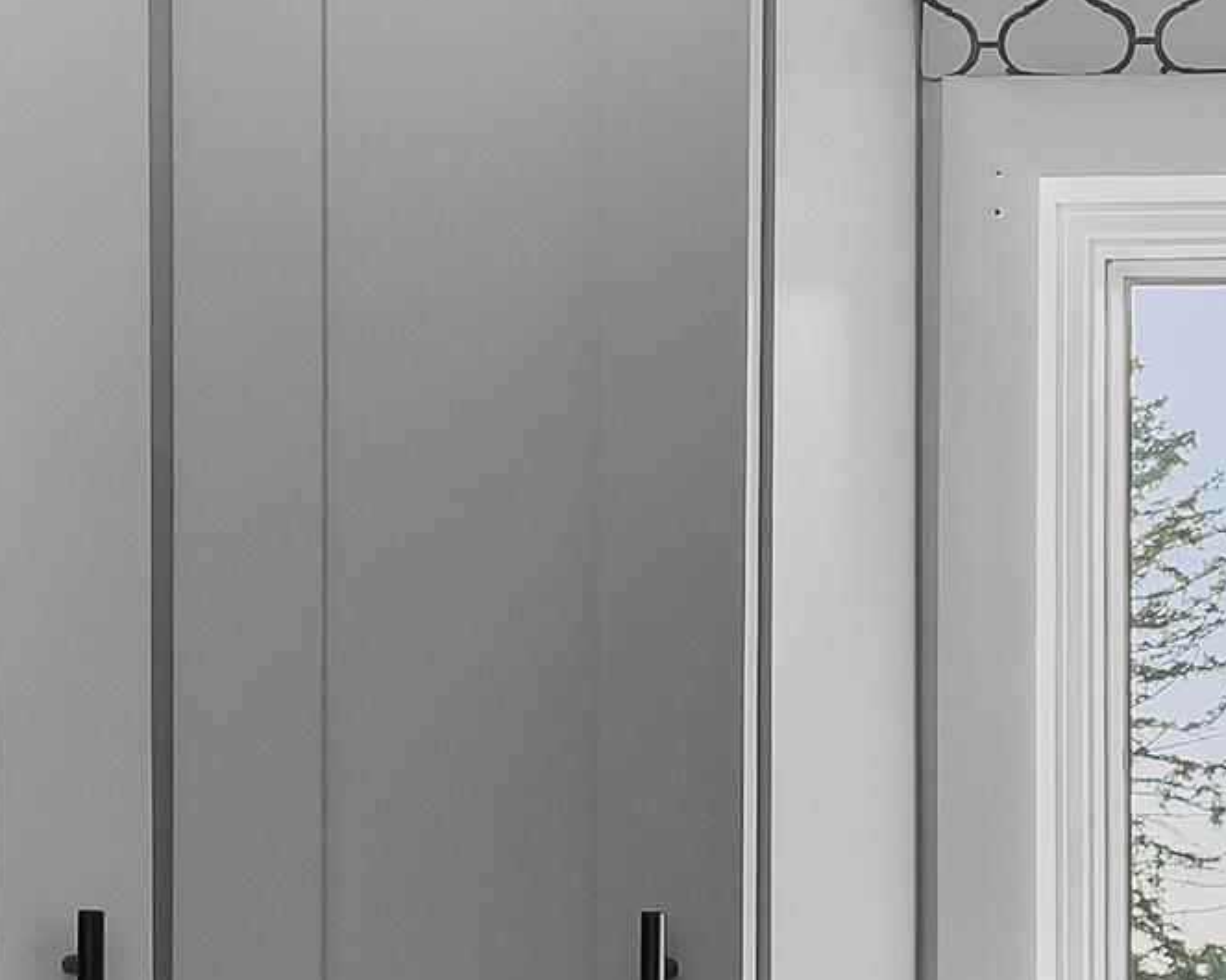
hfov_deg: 18.4
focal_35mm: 92
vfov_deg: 16.1
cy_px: 1127
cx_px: 1858
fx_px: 3337
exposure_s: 1/370
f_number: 1.6
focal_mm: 5.1
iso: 32
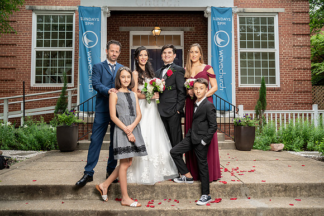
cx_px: 162
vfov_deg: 43.6
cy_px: 108
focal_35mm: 30
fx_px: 270
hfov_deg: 61.9
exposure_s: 1/250
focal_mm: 30
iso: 1250
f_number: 5.6
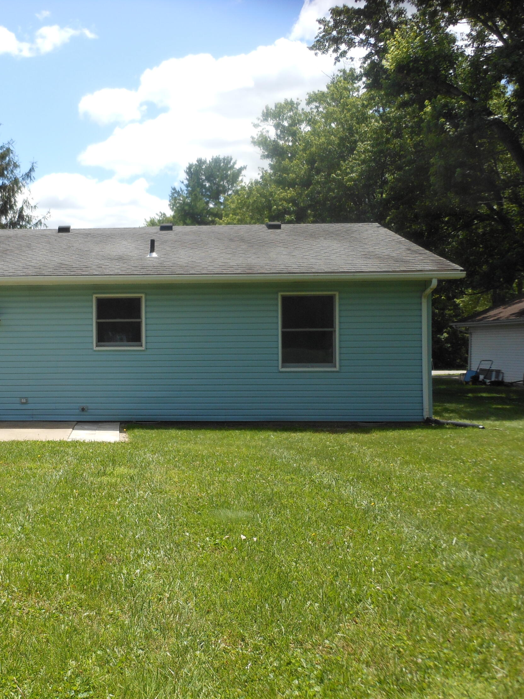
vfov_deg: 49.0
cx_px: 69
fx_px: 767
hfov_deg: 35.8
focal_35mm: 38
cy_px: 355
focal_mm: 5
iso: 80
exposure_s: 1/500
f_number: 3.7
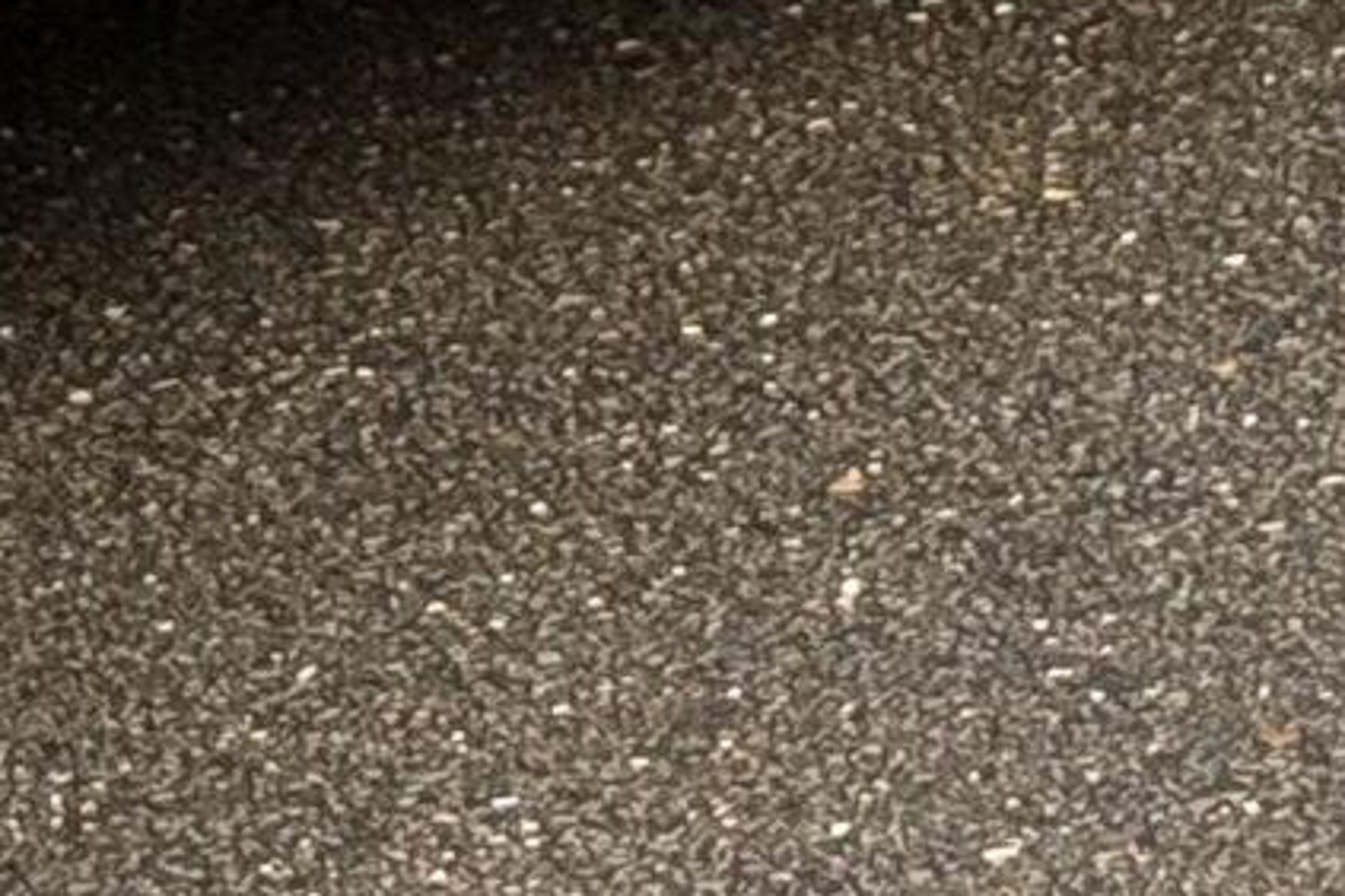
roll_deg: +12.3
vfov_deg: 4.4
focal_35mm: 302
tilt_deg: -10.0
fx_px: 11282
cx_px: 242
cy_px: -1665
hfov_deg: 6.8
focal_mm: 6.76
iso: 100
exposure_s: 1/161
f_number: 1.78
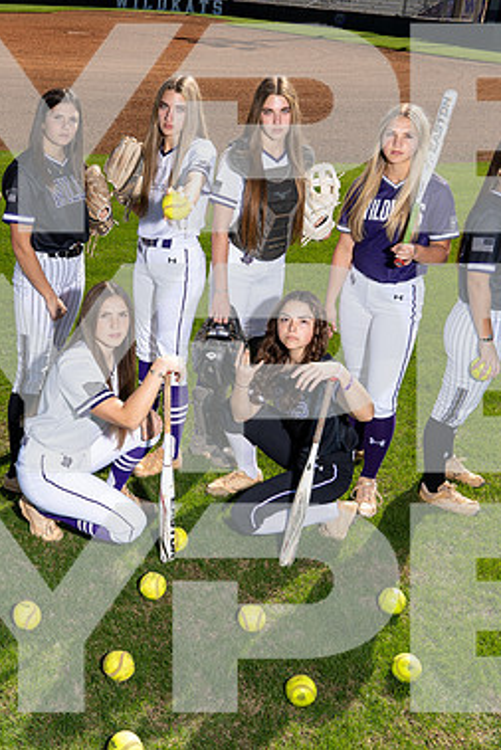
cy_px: 364
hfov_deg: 30.6
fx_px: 897
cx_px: 117
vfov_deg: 45.4
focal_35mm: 43
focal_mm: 27
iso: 100
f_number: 8
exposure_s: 1/250
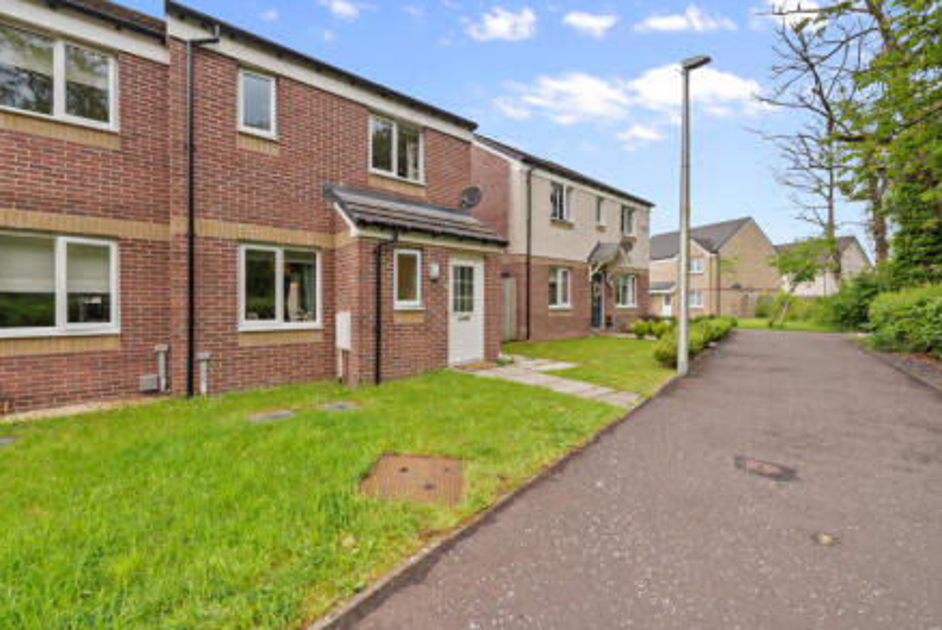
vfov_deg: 85.5
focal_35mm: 13
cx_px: 440
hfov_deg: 108.1
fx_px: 340
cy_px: 302
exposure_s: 1/125
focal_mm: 12
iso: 800
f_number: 8
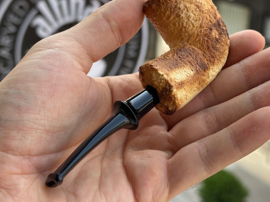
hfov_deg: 29.8
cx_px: 133
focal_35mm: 65
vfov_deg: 22.5
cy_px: 74
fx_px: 507
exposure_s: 1/458
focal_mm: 6.86
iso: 64
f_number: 1.78
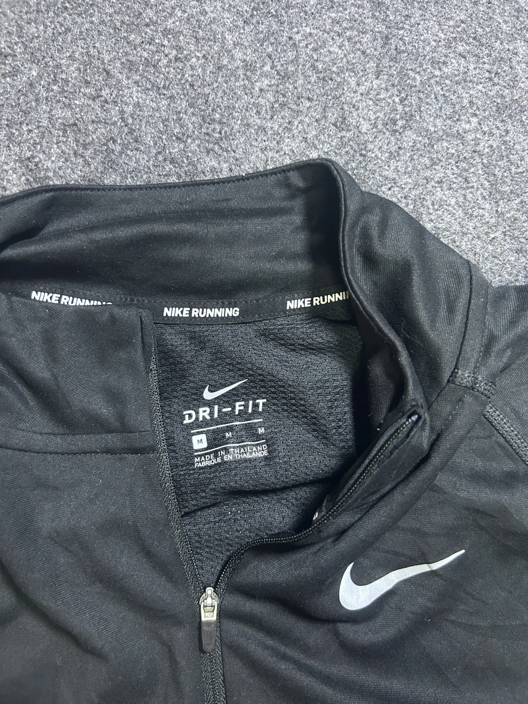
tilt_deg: -54.9
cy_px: 352
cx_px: 264
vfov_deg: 67.3
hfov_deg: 53.1
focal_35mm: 26
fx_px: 529
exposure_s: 1/33
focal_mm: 5.7
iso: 500
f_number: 1.5
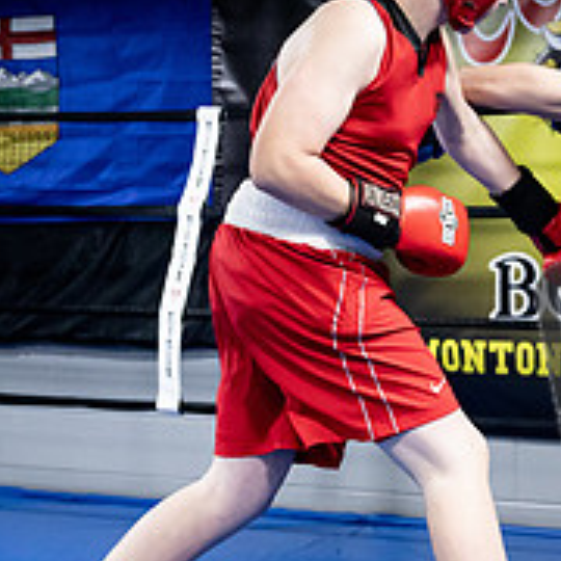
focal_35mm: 115
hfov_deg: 14.9
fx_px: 2109
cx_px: 542
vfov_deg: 15.2
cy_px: 316
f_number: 2.8
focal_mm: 42
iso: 8000
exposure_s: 1/1000
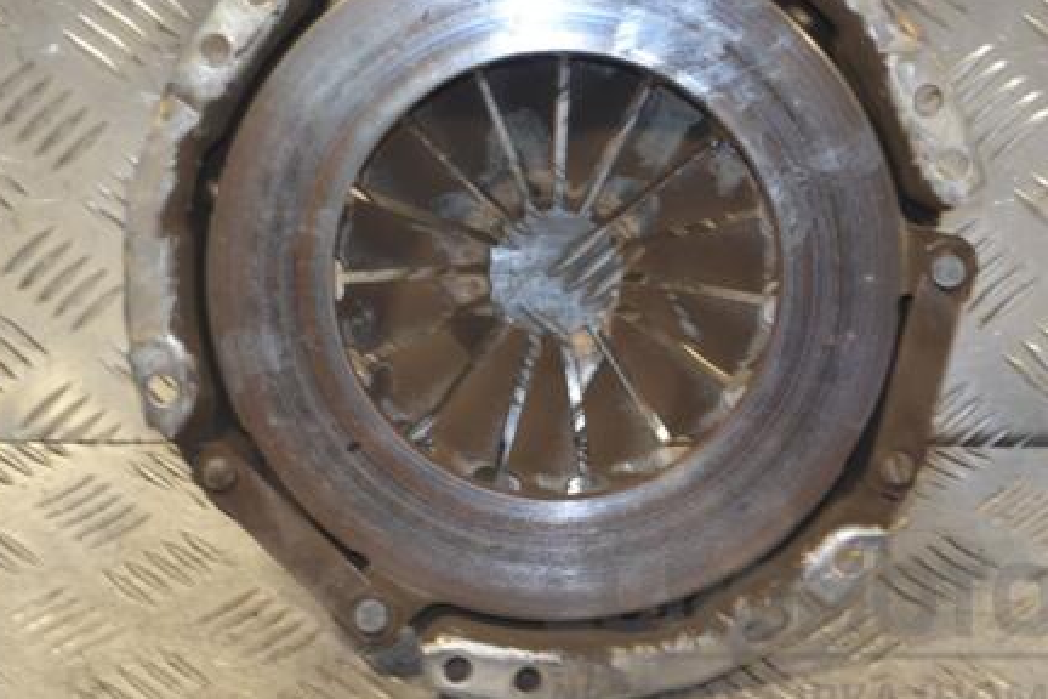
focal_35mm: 115
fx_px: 3339
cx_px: 500
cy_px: 277
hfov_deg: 17.8
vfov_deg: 11.9
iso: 500
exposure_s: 1/60
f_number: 5.6
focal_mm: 55
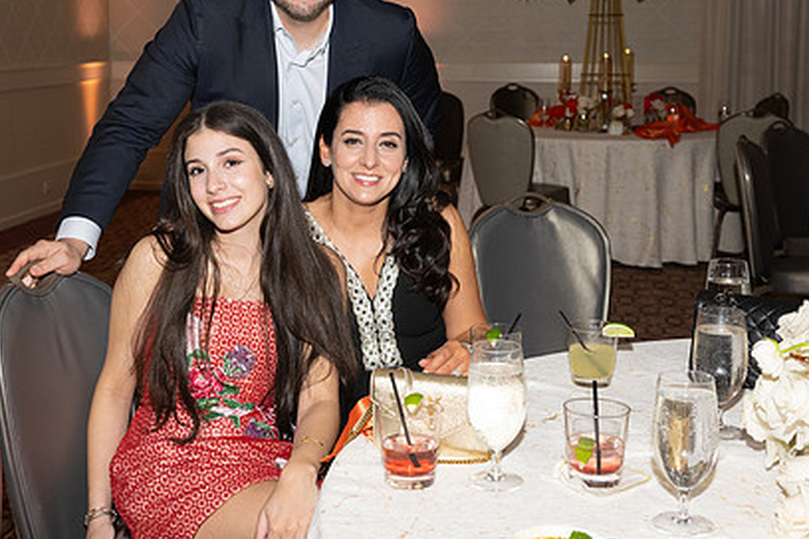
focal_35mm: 54
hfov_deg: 36.8
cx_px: 343
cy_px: 167
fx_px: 1213
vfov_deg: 24.9
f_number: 5.6
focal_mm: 38
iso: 800
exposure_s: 1/100
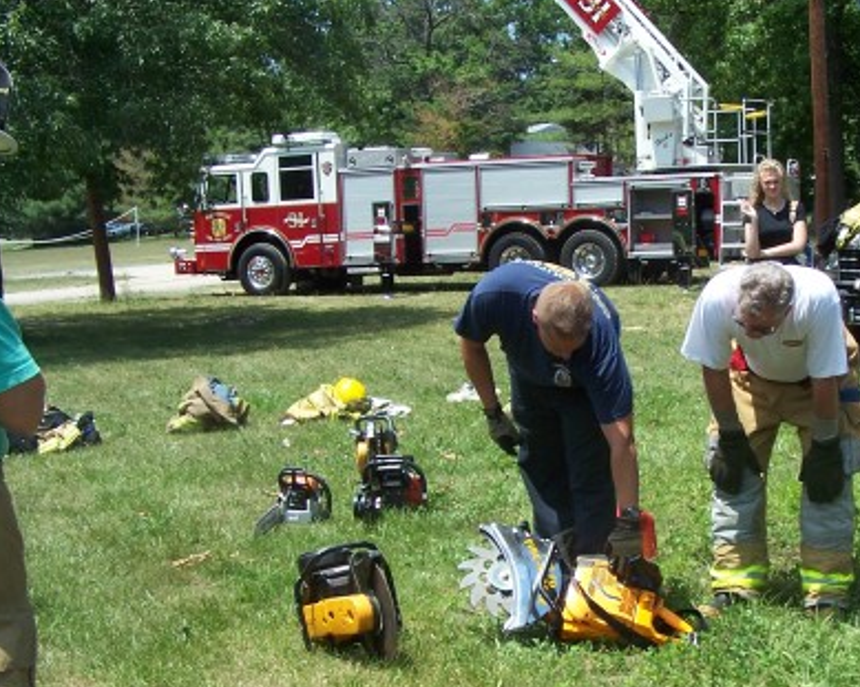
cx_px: 626
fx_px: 1552
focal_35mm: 61
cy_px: 446
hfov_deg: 30.5
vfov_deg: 24.9
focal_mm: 6.3
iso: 80
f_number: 4
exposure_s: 1/500
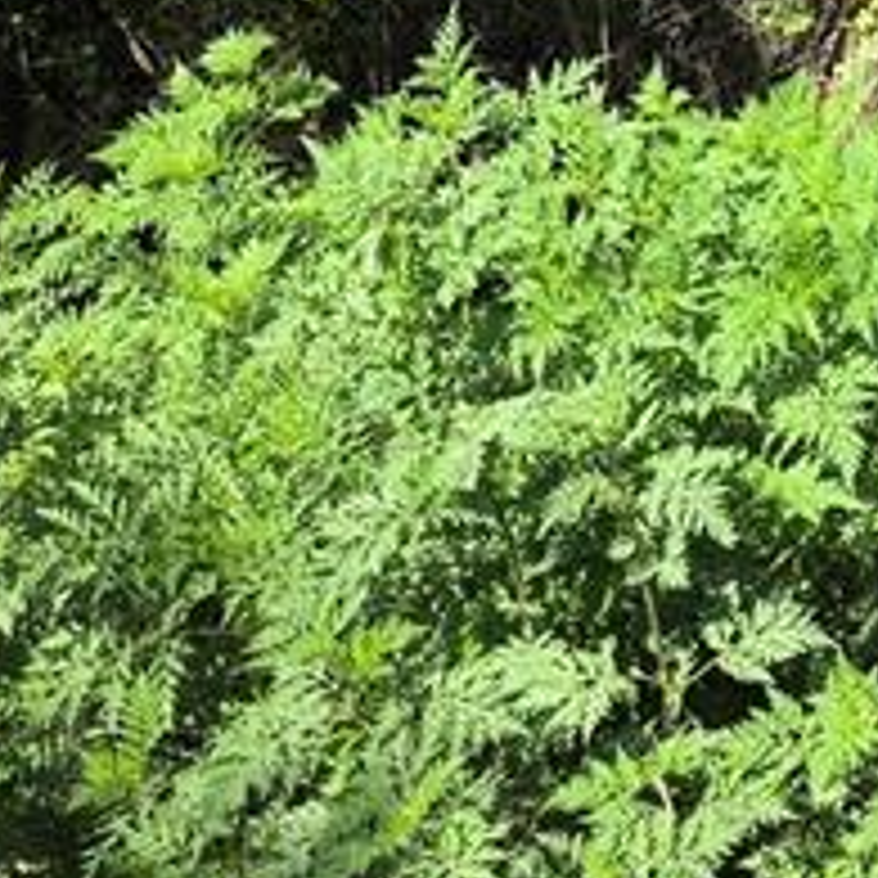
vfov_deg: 20.4
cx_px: 873
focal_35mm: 80
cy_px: -140
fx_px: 2296
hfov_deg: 20.9
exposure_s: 1/1854
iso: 80
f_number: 1.7
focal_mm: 6.3
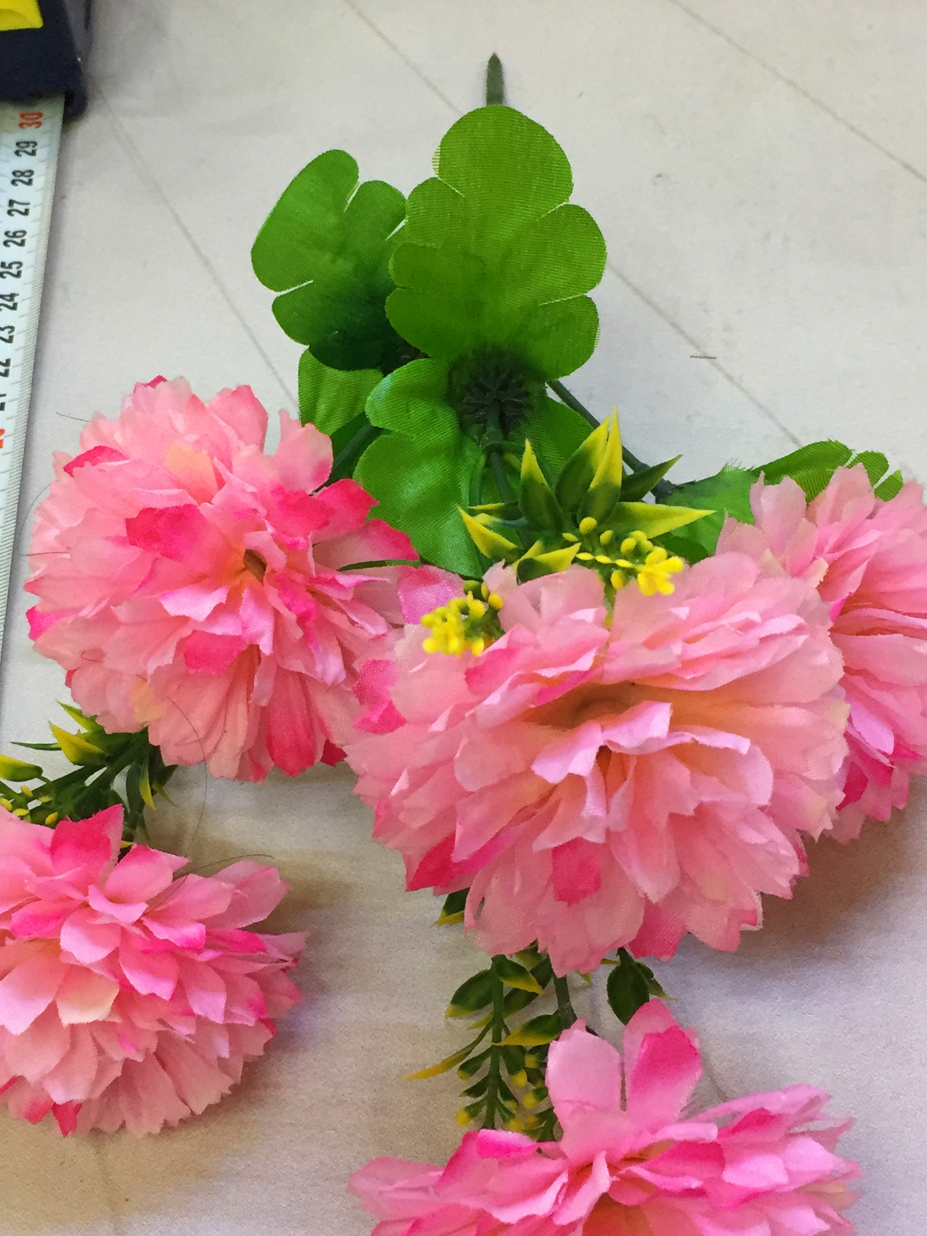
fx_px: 1821
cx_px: 331
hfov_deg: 28.4
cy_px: 544
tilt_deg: -53.4
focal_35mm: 51
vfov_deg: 37.4
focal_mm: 4.15
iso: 64
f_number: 2.2
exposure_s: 1/33
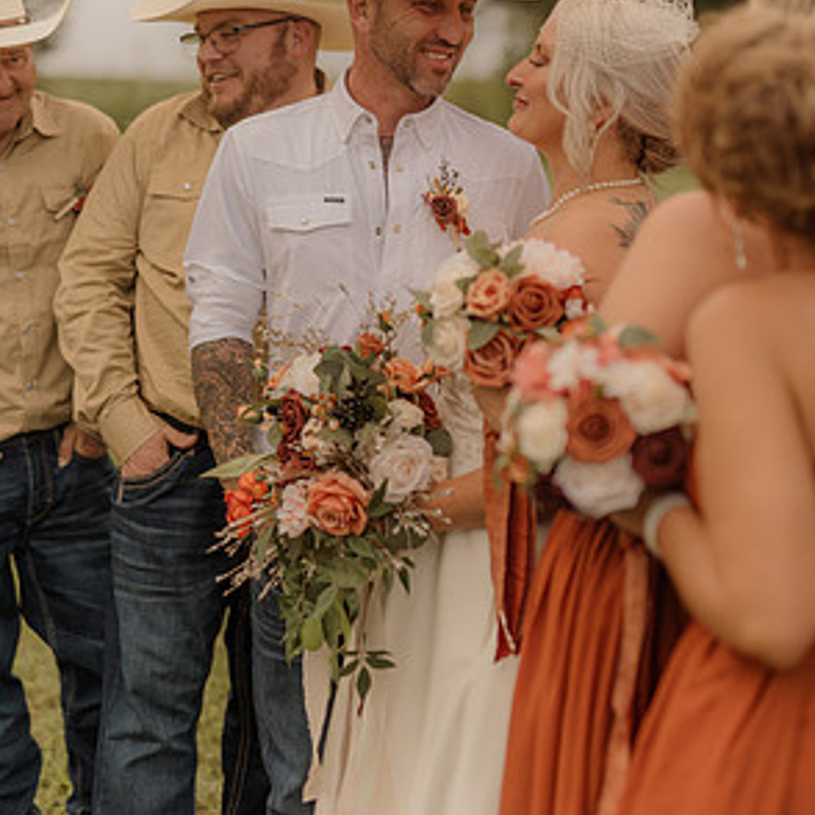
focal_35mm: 65
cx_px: 408
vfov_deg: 26.4
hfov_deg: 26.5
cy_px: 294
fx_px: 1731
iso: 125
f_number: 1.4
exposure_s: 1/2000
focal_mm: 50
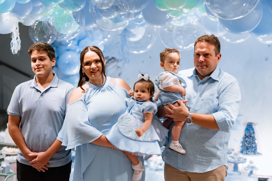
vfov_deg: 28.1
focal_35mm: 48
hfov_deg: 41.1
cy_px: 90
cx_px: 136
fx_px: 363
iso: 1000
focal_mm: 32
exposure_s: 1/640
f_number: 2.8
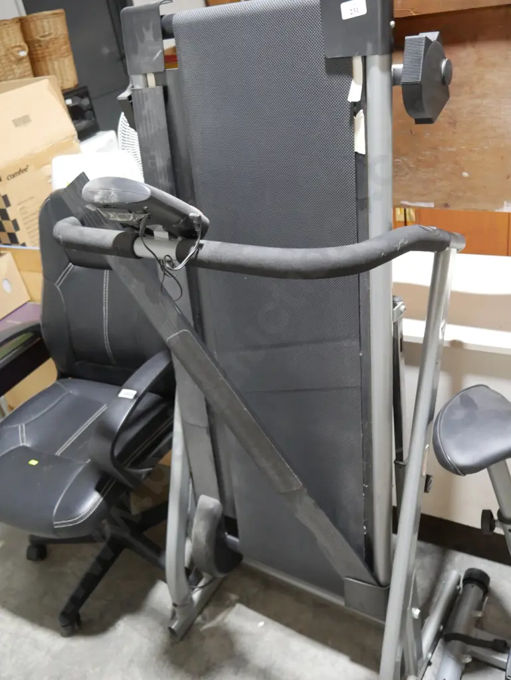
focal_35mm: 32
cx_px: 256
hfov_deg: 44.2
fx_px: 629
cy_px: 340
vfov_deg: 56.8
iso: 1000
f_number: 3.6
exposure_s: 1/60
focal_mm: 16
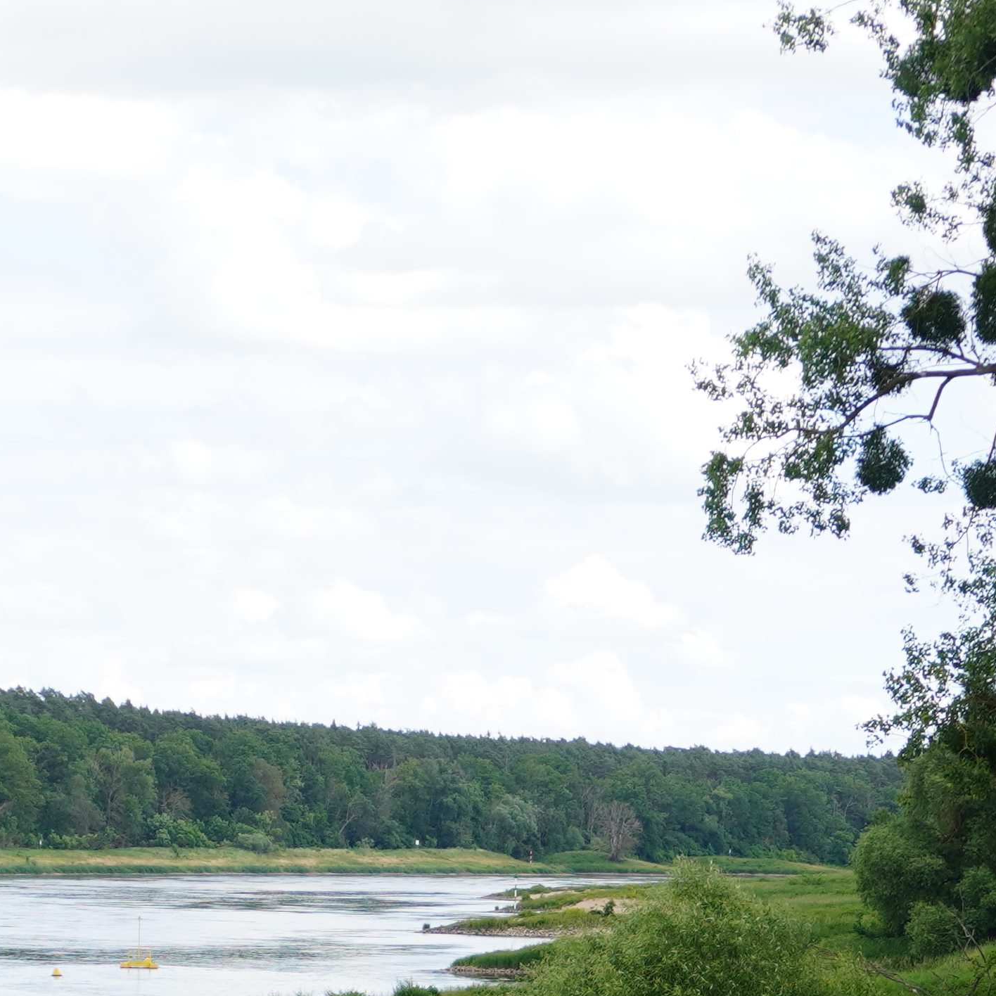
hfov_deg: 10.8
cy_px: 1283
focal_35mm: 162
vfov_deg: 10.6
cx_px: 239
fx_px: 5274
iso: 100
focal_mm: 30
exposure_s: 1/200
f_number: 5.6
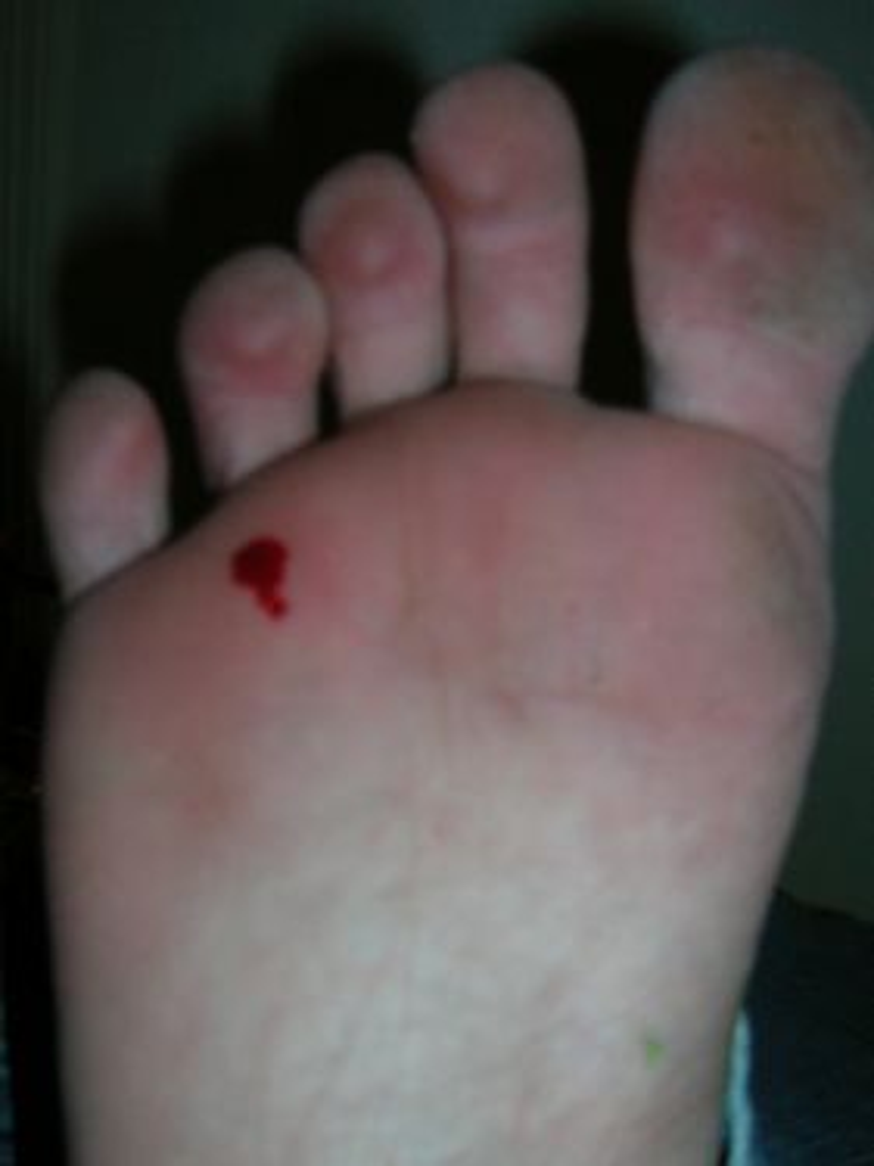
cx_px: 437
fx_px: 1145
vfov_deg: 54.0
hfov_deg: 41.8
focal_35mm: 34
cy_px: 583
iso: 50
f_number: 2.9
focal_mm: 5.7
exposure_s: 1/60.1
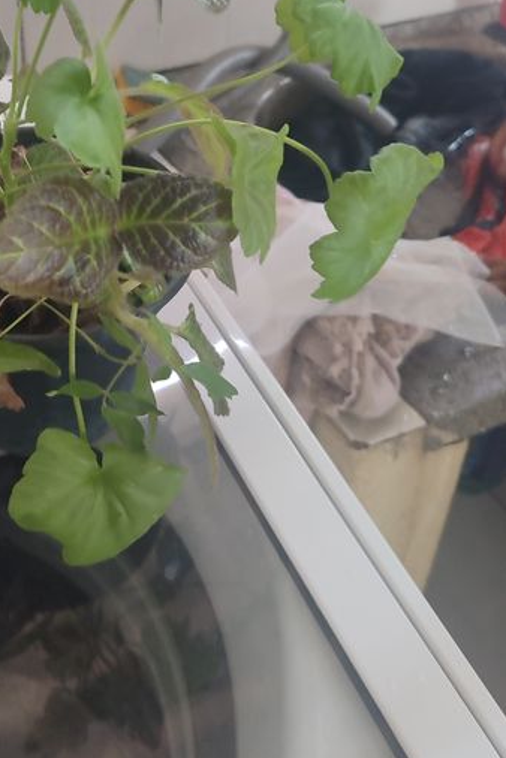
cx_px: 63
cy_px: 223
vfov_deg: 46.3
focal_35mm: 41
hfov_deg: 31.3
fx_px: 864
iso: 565
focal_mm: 5.95
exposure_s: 1/40
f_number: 1.89
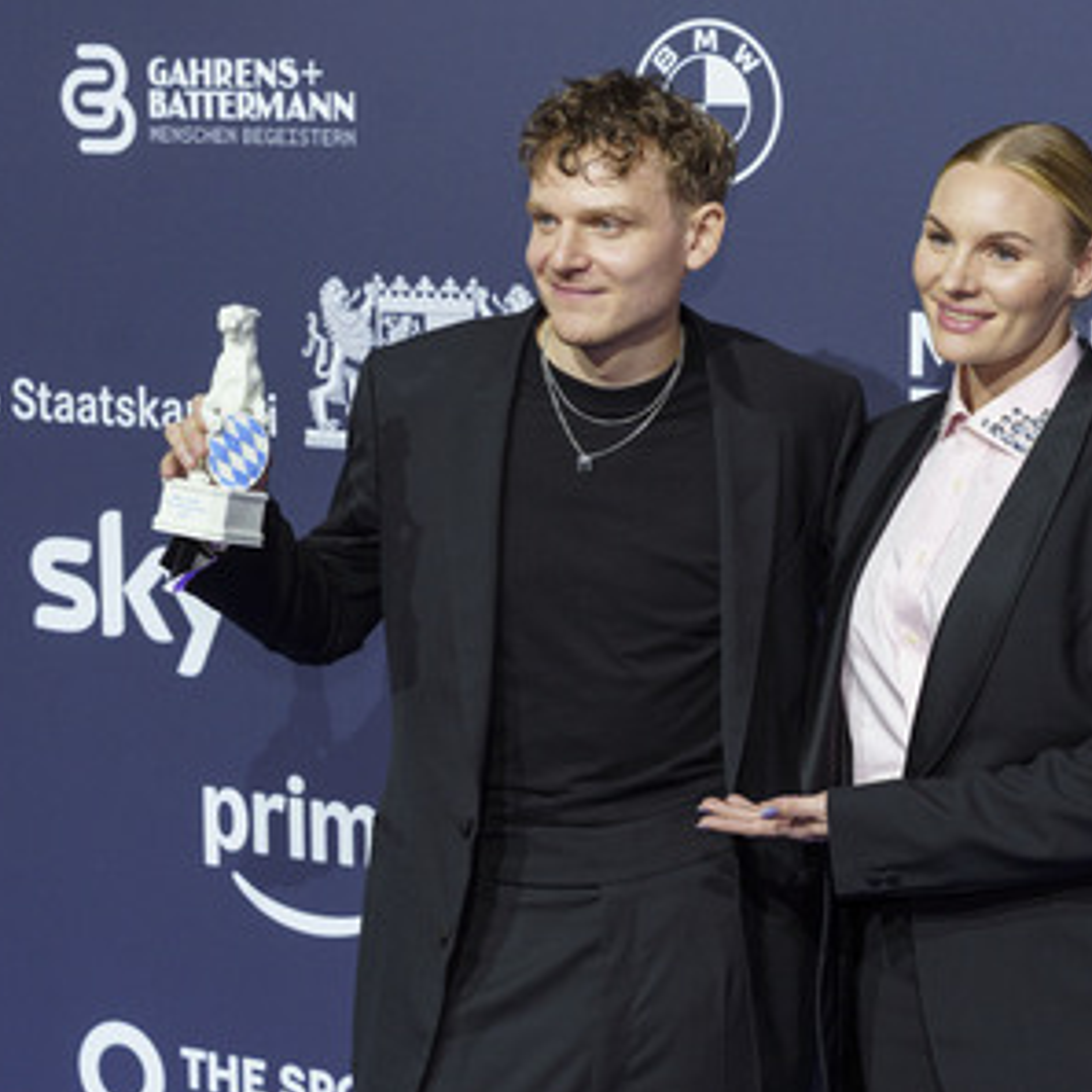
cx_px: 715
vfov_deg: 22.8
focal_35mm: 76
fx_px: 2712
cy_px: 548
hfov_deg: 22.7
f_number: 4.5
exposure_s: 1/250
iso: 1250
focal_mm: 59
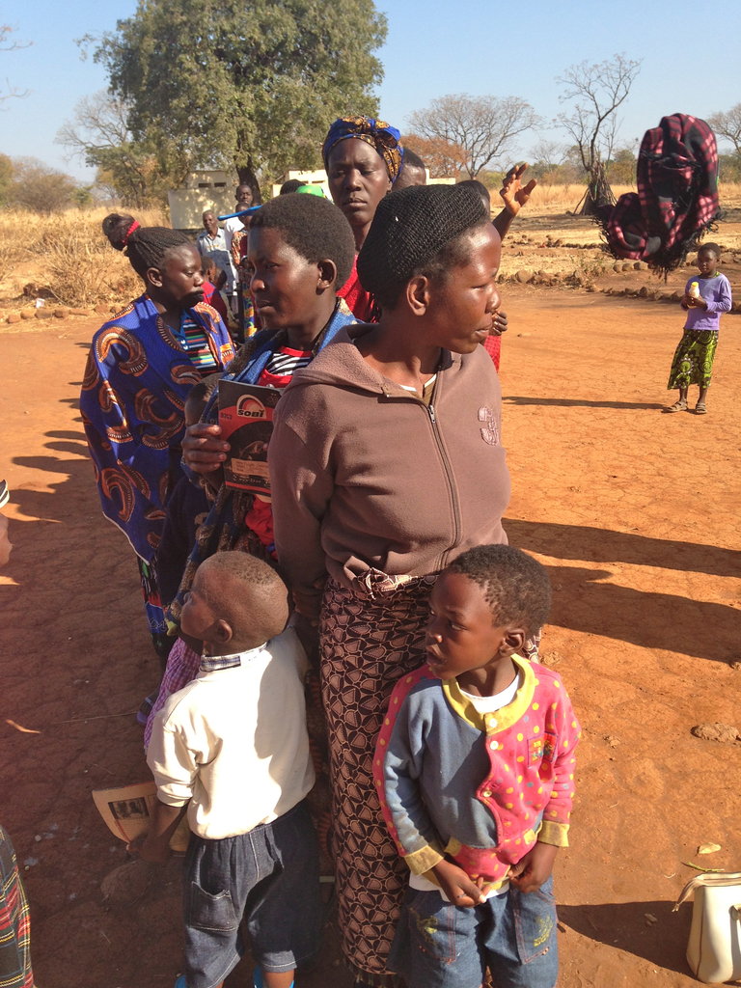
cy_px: 494
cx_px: 370
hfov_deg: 42.9
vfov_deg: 55.4
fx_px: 942
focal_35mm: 33
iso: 50
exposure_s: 1/723
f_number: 2.4
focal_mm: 4.13
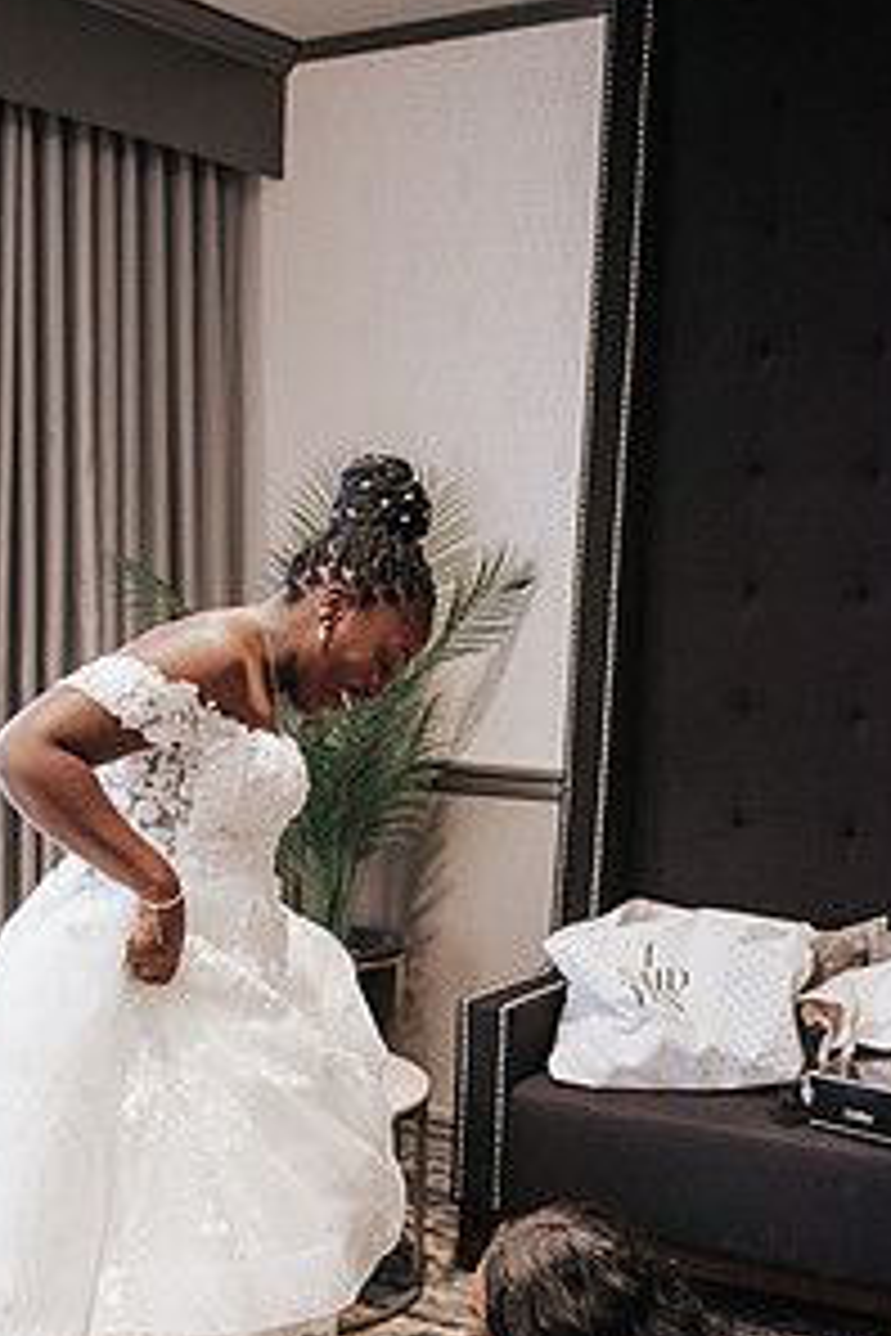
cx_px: 252
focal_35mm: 53
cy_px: 976
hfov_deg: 25.3
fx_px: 1967
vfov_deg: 36.8
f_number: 3.2
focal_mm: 35
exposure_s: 1/640
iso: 1000
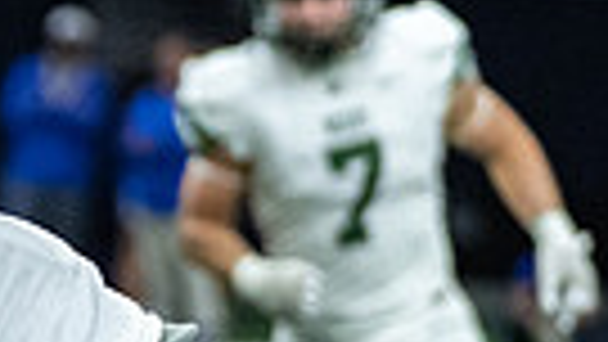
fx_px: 11771
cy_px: 560
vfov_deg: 1.7
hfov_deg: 2.9
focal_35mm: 730
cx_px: -388
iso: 4000
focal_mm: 124
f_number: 2.8
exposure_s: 1/1250
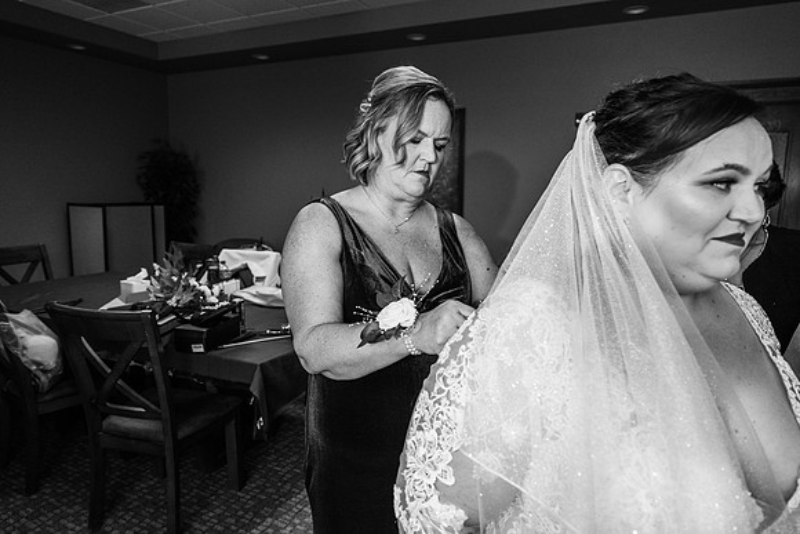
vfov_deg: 53.2
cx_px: 400
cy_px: 267
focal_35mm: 24
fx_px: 533
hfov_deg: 73.7
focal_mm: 24
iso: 1250
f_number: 4.5
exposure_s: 1/200
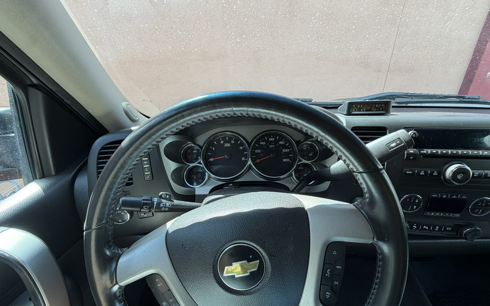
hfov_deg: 101.5
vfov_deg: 74.6
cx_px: 247
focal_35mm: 15
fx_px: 200
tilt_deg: -22.3
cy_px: 168
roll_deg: +0.6
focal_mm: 2.22
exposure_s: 1/121
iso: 50
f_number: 2.2
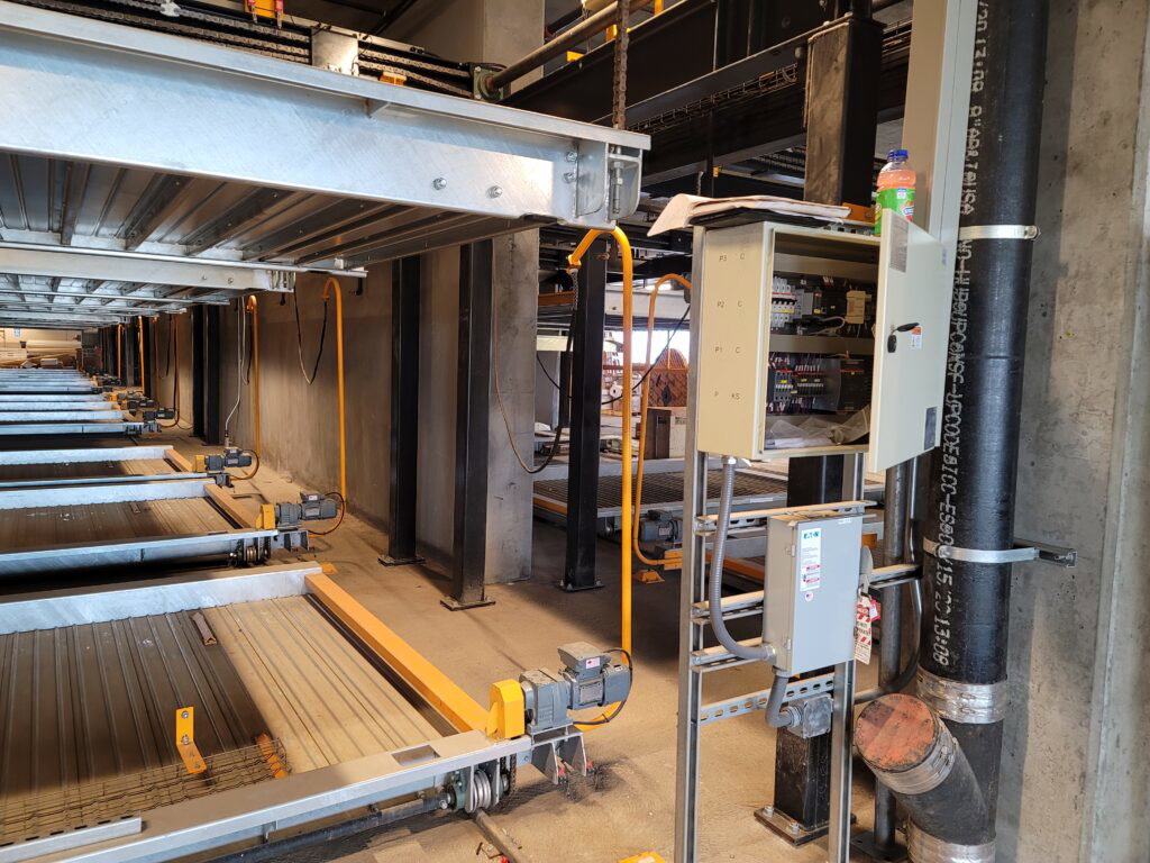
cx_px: 575
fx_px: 831
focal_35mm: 25
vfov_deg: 54.9
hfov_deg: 69.4
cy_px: 432
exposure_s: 1/40
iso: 320
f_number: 1.8
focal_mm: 7
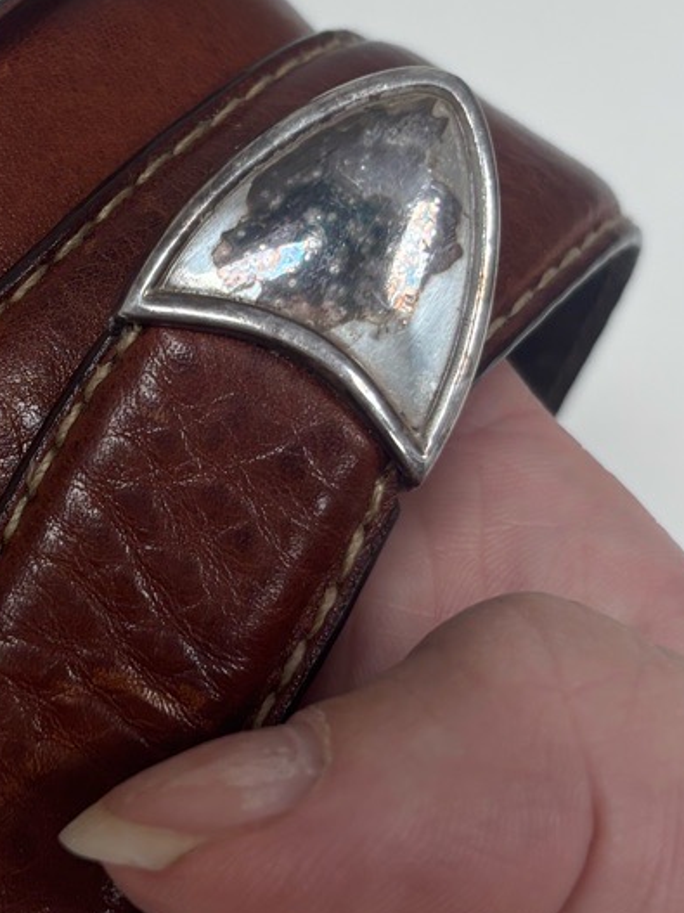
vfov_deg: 24.7
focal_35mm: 79
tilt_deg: -55.8
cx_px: 17
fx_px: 2082
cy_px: 438
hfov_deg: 18.2
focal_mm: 5.96
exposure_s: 1/100
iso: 80
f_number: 1.6
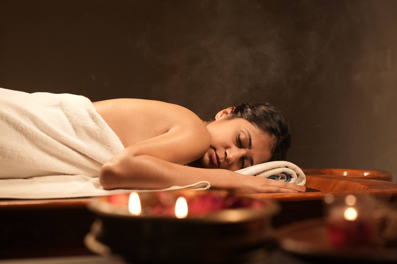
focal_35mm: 52
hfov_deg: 38.2
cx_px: 198
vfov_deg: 26.0
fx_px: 573
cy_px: 132
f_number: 1.8
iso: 320
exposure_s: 1/100
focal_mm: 35
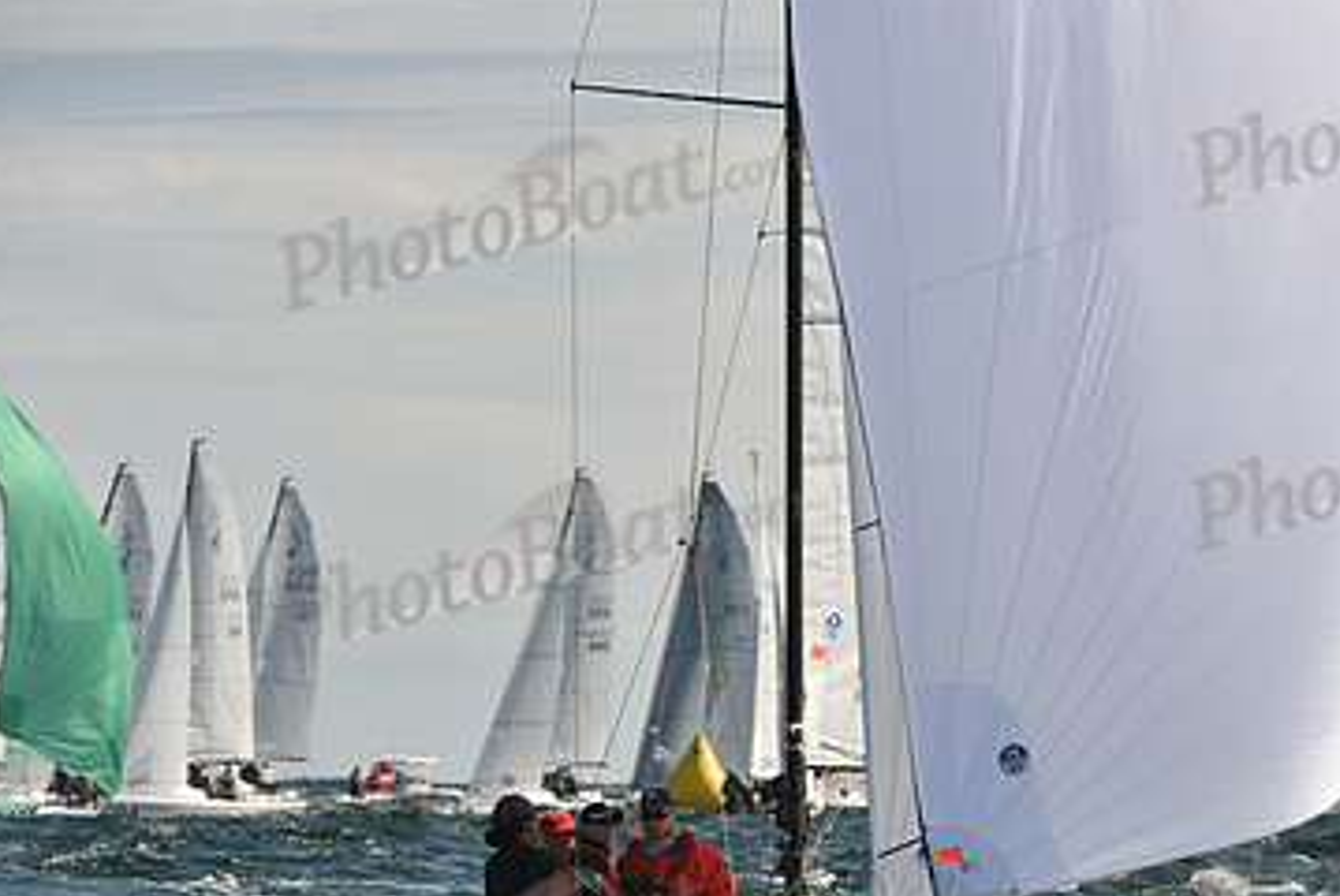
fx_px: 13224
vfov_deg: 3.9
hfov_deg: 5.8
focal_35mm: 355
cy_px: 700
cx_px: 1000
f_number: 7.1
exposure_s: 1/1250
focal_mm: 220
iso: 250
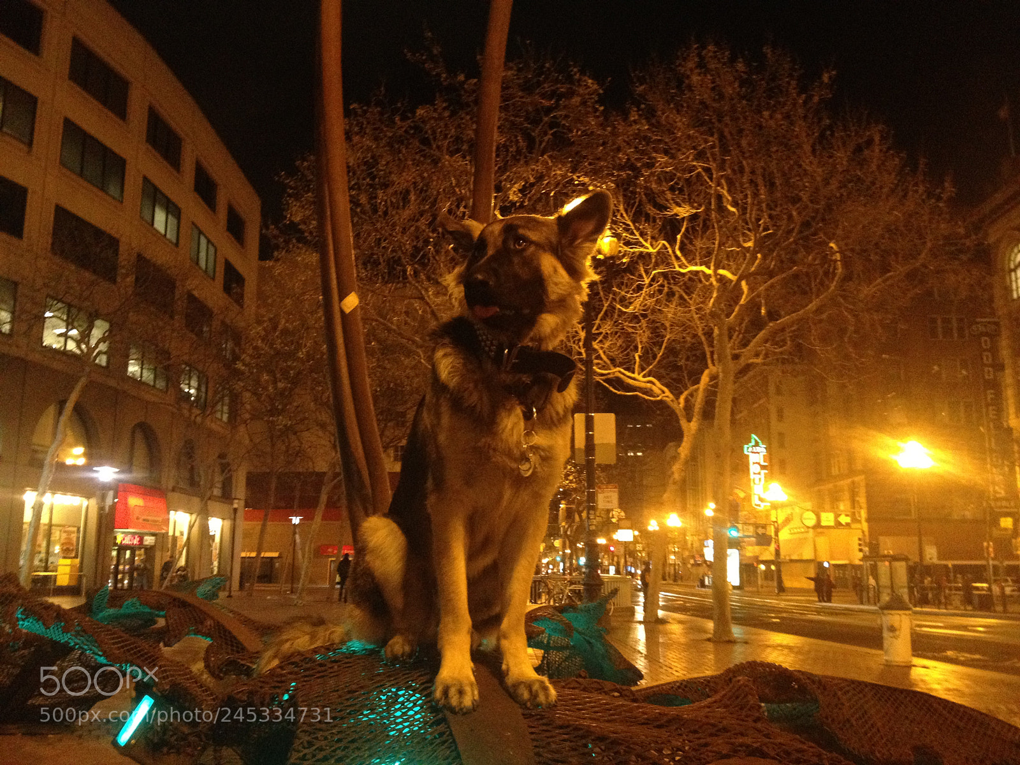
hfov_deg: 52.6
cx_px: 510
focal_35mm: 35
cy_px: 382
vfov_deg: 40.7
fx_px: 1031
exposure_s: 1/20
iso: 400
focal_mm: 4.28
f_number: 2.4
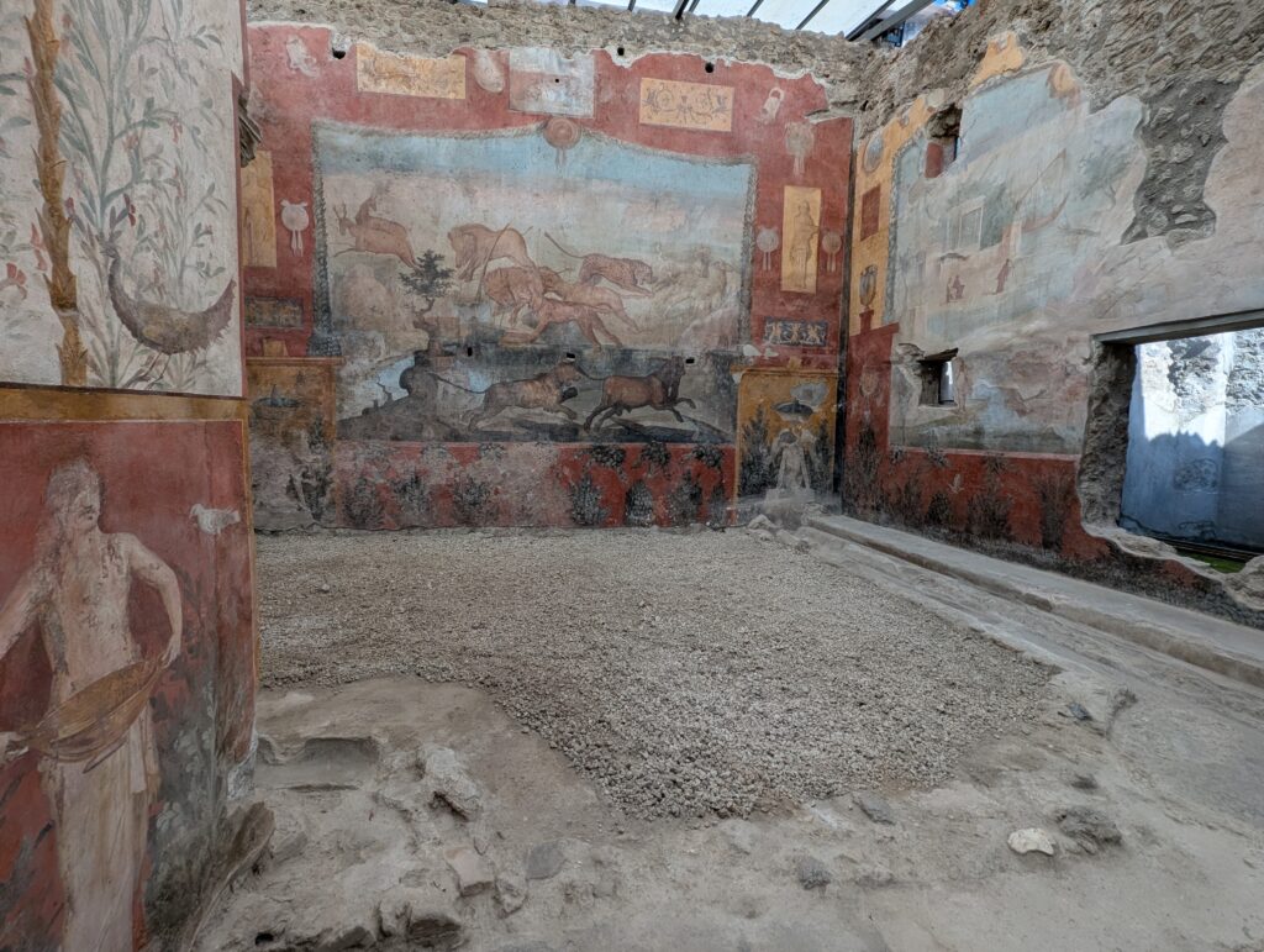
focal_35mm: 13
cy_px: 476
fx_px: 475
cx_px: 632
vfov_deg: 90.1
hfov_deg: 106.1
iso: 47
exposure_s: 1/384
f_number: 2.2
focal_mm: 1.95
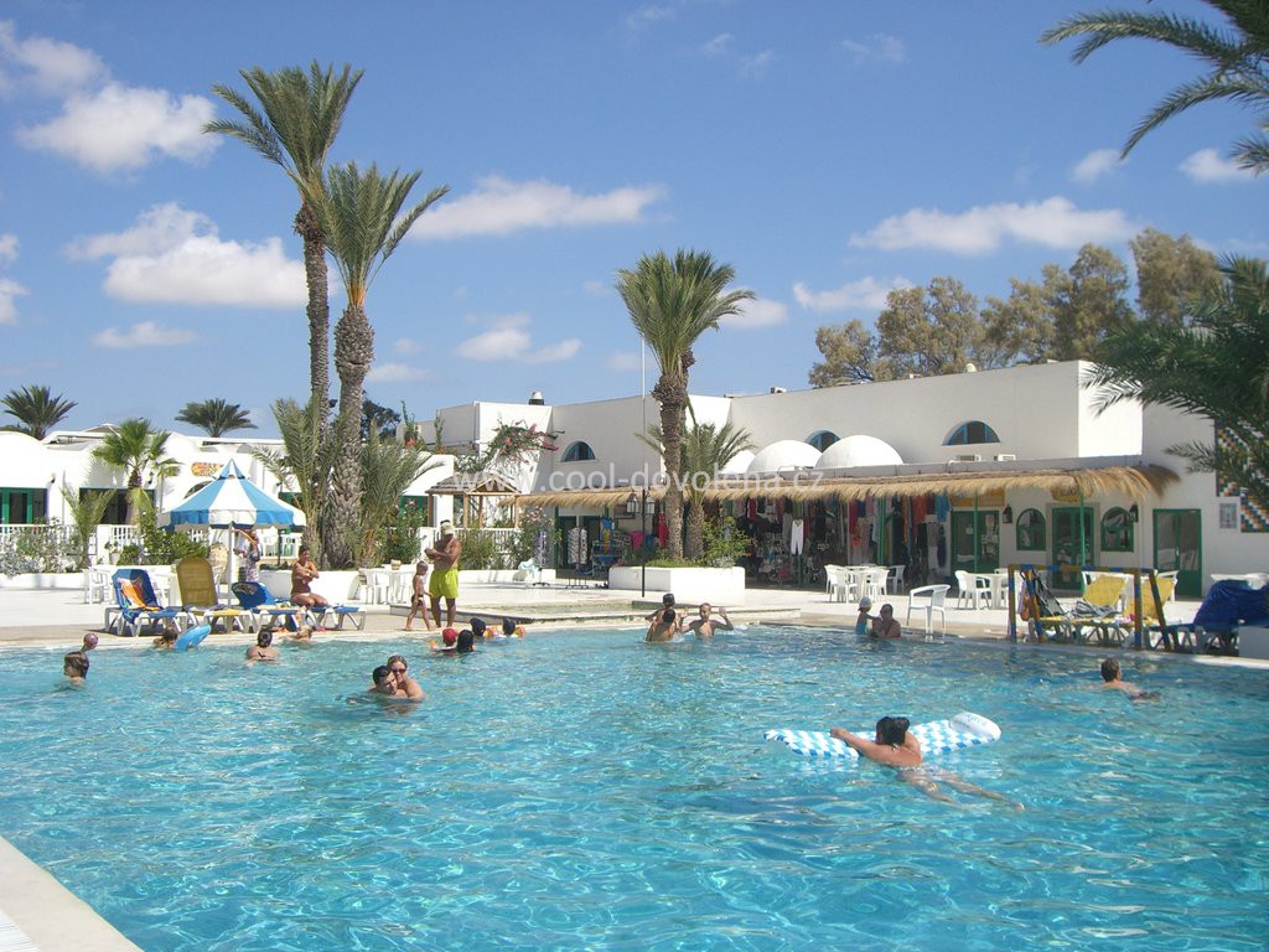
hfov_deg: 49.0
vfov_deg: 37.7
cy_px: 476
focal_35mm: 38
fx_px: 1393
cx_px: 634
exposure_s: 1/800
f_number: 4.3
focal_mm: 6.2
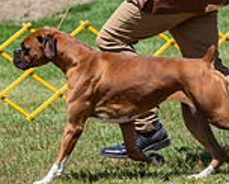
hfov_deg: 4.3
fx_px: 3061
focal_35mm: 451
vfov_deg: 3.4
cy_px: -41
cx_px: 99
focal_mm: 126
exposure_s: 1/640
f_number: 6.3
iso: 160
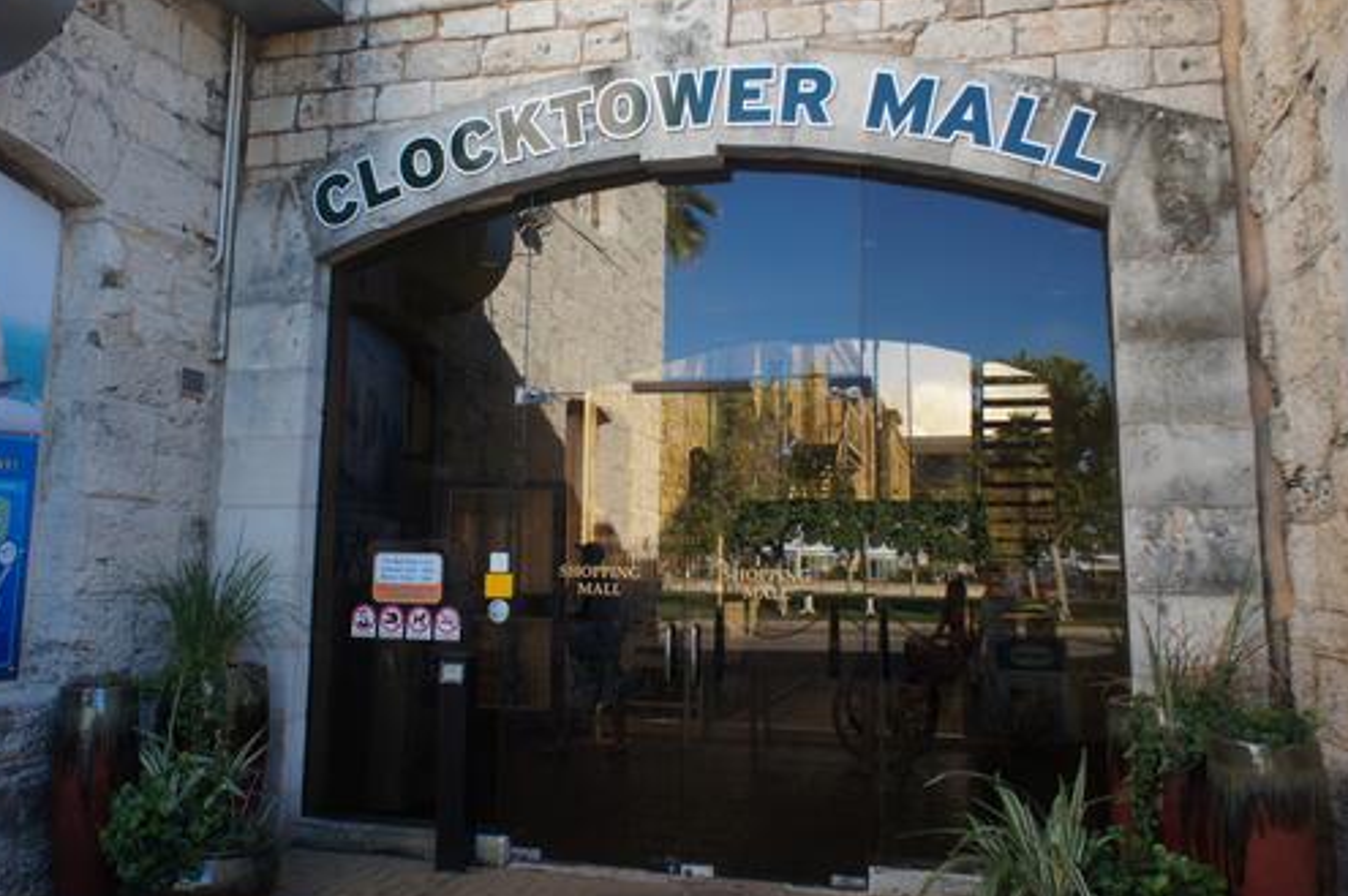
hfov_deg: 60.2
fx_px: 1160
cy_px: 372
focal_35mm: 31
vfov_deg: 42.1
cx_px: 618
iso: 200
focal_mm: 16
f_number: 5
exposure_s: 1/250
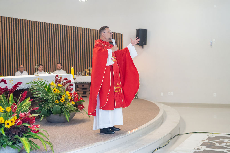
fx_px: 332
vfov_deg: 26.0
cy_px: 76
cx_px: 115
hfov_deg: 38.2
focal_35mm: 52
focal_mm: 35
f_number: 1.8
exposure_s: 1/160
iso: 1000
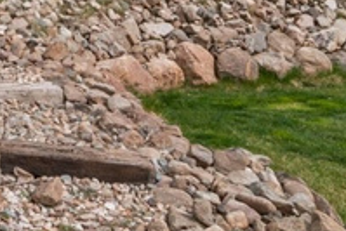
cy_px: -132
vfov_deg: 19.8
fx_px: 558
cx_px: -75
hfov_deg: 29.4
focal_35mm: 58
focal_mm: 12
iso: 100
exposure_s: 1/200
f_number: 11
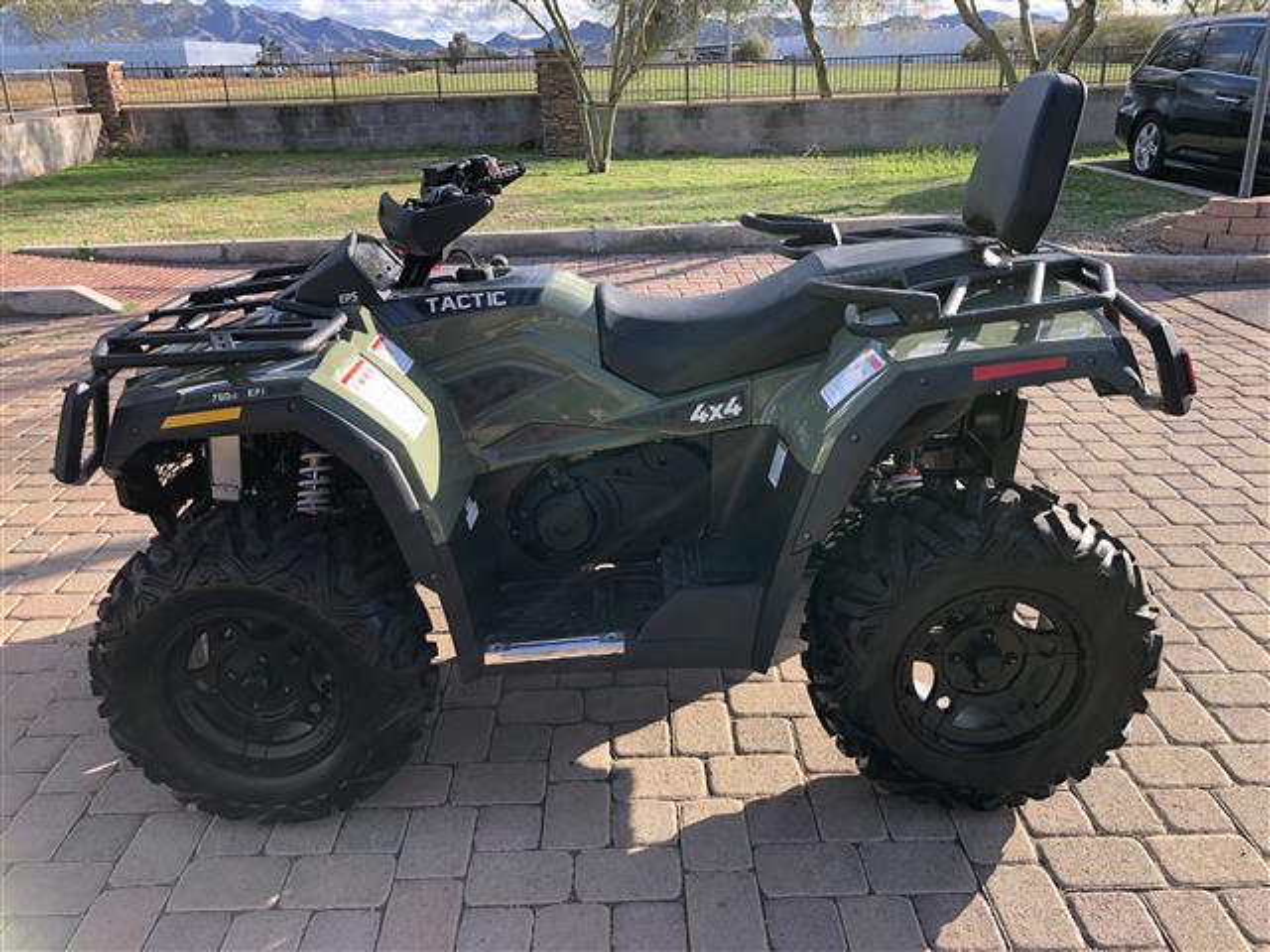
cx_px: 635
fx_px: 1027
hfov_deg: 63.4
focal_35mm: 28
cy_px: 476
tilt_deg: -20.8
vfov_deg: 49.7
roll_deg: +1.1
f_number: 1.8
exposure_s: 1/401
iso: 20
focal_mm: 3.99
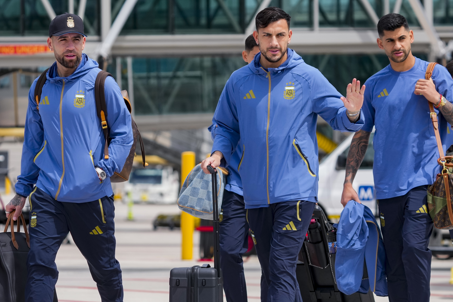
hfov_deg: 6.8
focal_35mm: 301
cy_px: 178
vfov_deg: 4.6
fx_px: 3787
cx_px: 267
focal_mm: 205
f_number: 6.3
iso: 500
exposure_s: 1/1600
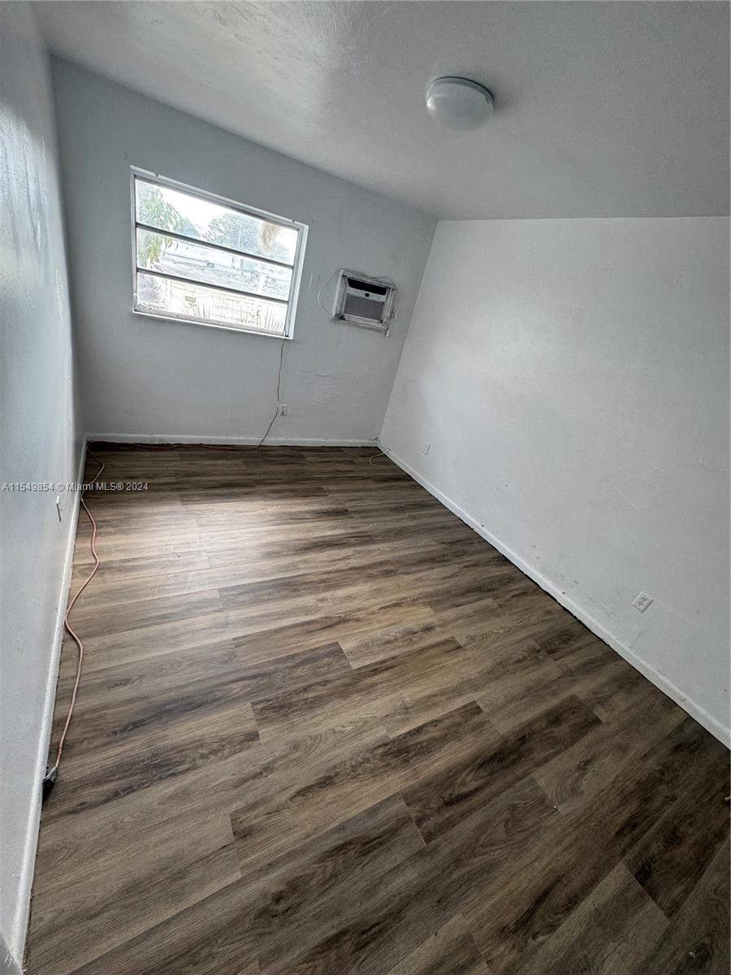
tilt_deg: -24.7
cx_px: 366
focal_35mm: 14
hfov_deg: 85.7
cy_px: 488
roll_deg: -14.8
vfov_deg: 102.1
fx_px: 394
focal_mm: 2.22
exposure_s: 1/99
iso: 125
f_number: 2.2
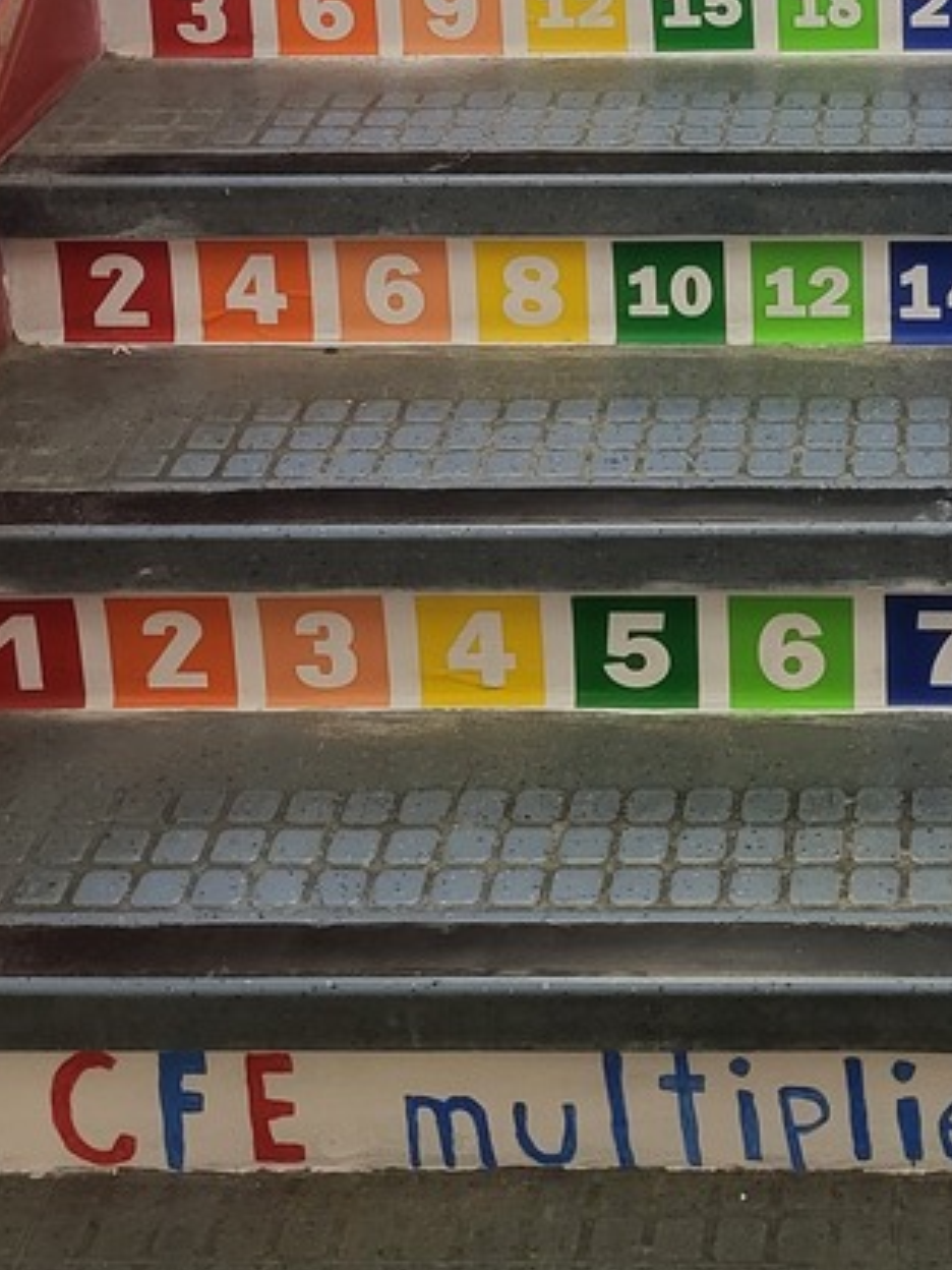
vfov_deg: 27.0
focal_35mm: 64
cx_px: 864
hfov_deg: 22.4
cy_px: -220
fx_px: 2347
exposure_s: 1/40
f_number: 1.8
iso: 250
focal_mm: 5.4
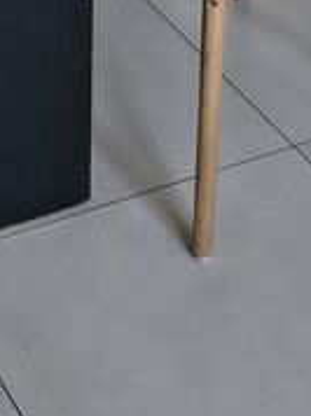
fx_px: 1621
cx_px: -23
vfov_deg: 11.7
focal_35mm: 135
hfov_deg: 10.8
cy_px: -612
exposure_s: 1/100
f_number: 1.8
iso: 442
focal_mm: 5.56
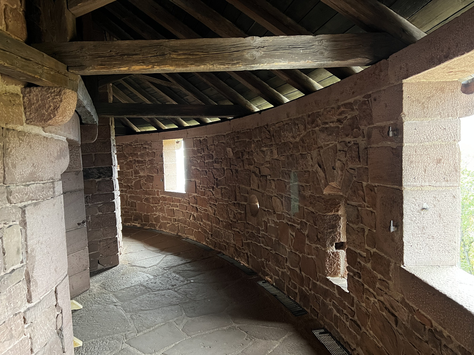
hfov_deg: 67.3
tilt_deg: -4.1
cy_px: 178
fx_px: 356
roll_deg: +2.3
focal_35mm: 26
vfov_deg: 53.1
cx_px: 237
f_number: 1.5
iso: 500
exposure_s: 1/42
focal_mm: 5.7
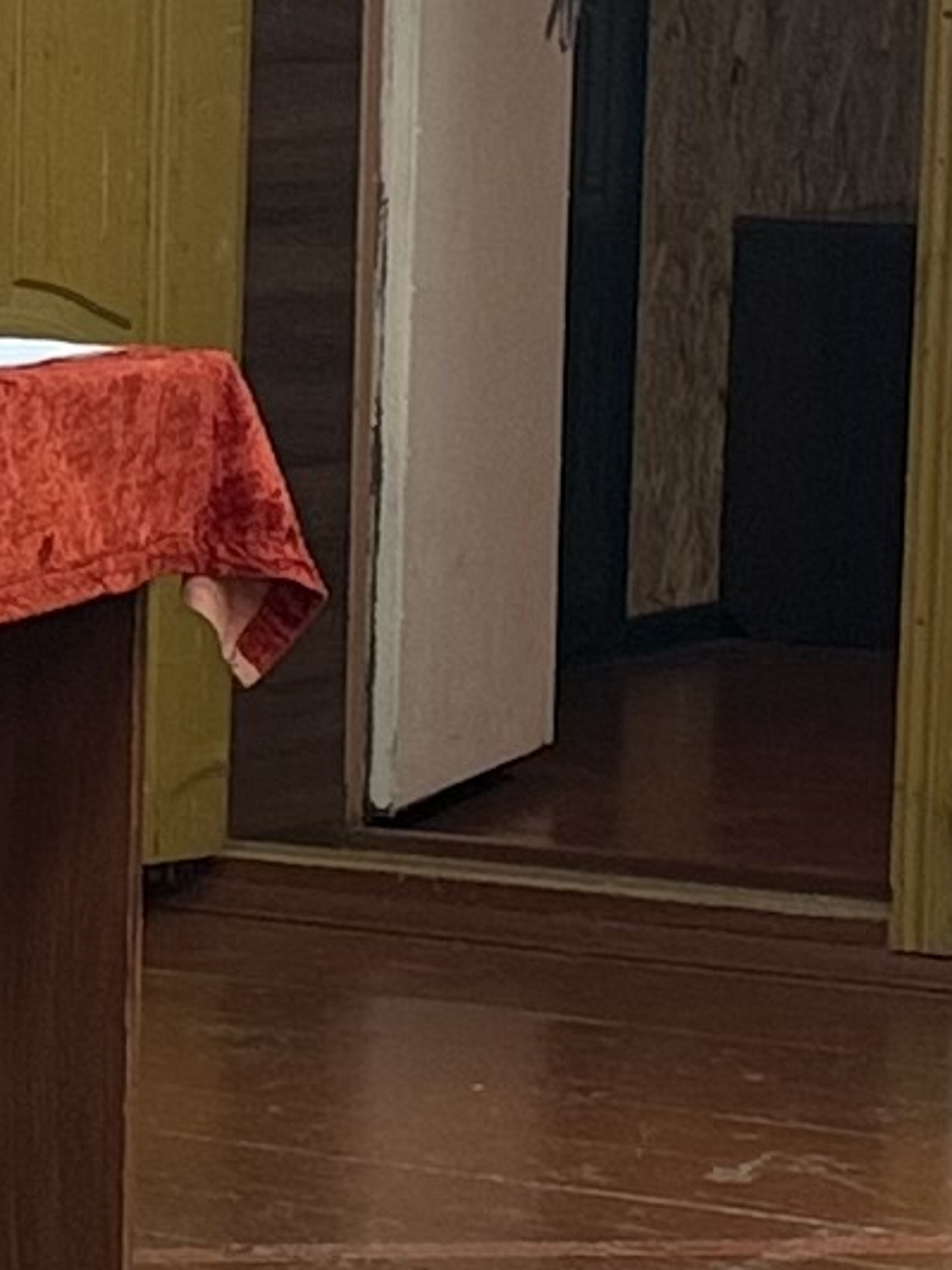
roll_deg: -0.5
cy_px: 606
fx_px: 6674
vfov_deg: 10.9
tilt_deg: -6.1
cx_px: -737
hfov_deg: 7.9
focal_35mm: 182
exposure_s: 1/100
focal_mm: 6.76
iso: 160
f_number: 1.78
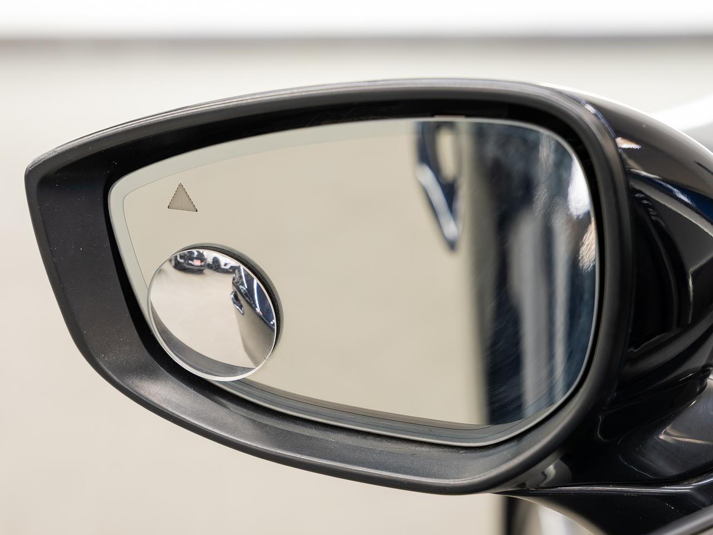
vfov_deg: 17.7
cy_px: 279
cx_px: 344
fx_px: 1720
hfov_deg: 23.4
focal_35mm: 84
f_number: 5.6
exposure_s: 1/2
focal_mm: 67.1
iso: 100
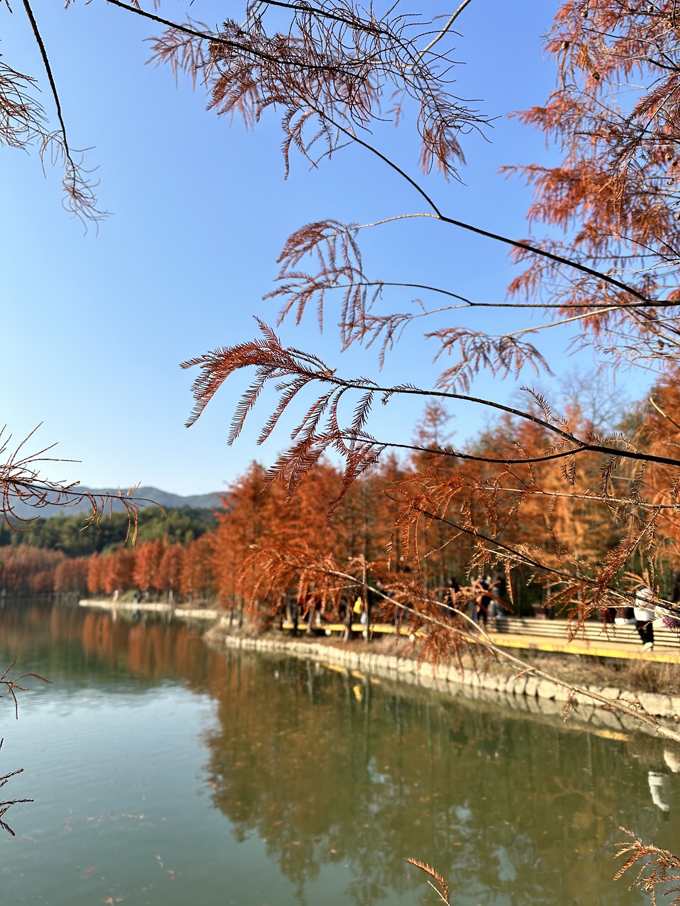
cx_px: 340
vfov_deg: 71.6
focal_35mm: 24
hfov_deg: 56.8
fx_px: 629
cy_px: 453
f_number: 1.78
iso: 80
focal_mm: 6.86
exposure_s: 1/3861
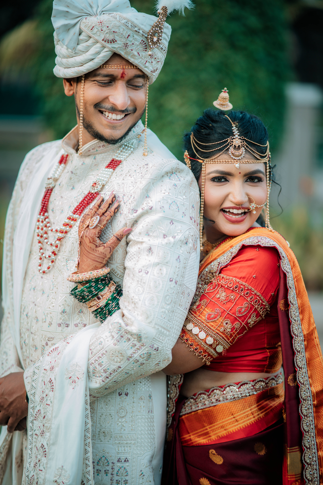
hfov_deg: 16.1
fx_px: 1144
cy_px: 242
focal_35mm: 85
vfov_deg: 23.9
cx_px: 162
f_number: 1.4
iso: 80
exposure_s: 1/250
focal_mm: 85
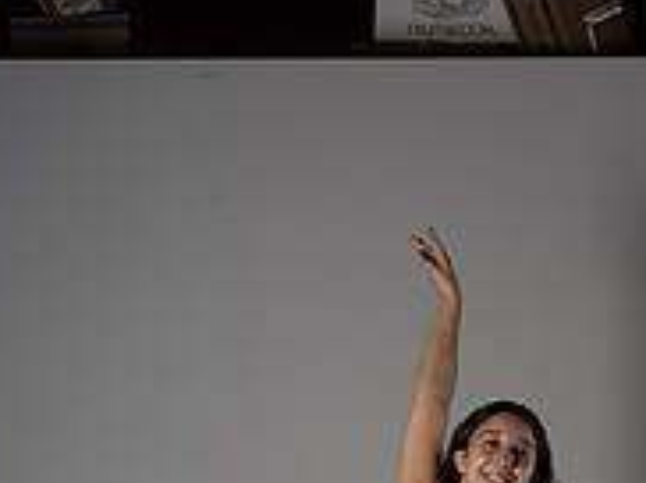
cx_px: 486
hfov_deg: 13.8
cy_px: 653
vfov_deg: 10.1
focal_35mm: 143
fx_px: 2665
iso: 200
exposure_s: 1/125
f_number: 9
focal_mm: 60
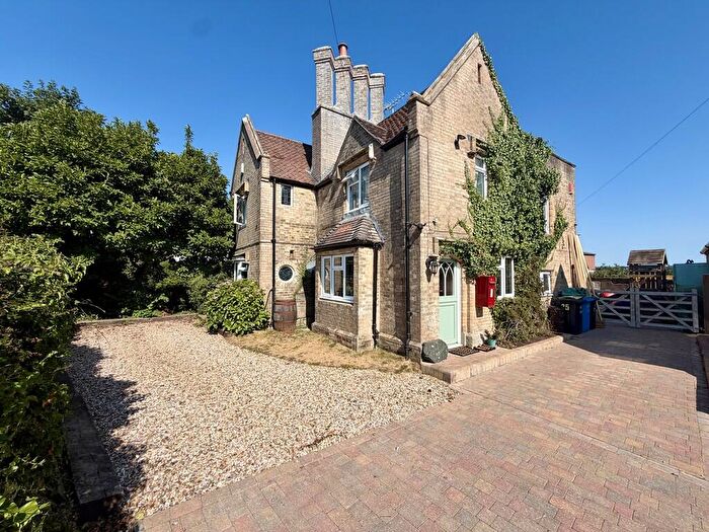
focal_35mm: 14
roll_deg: +0.1
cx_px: 354
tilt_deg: +1.5
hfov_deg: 102.1
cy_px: 266
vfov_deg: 85.7
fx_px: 287
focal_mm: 2.22
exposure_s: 1/888
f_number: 2.2
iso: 20
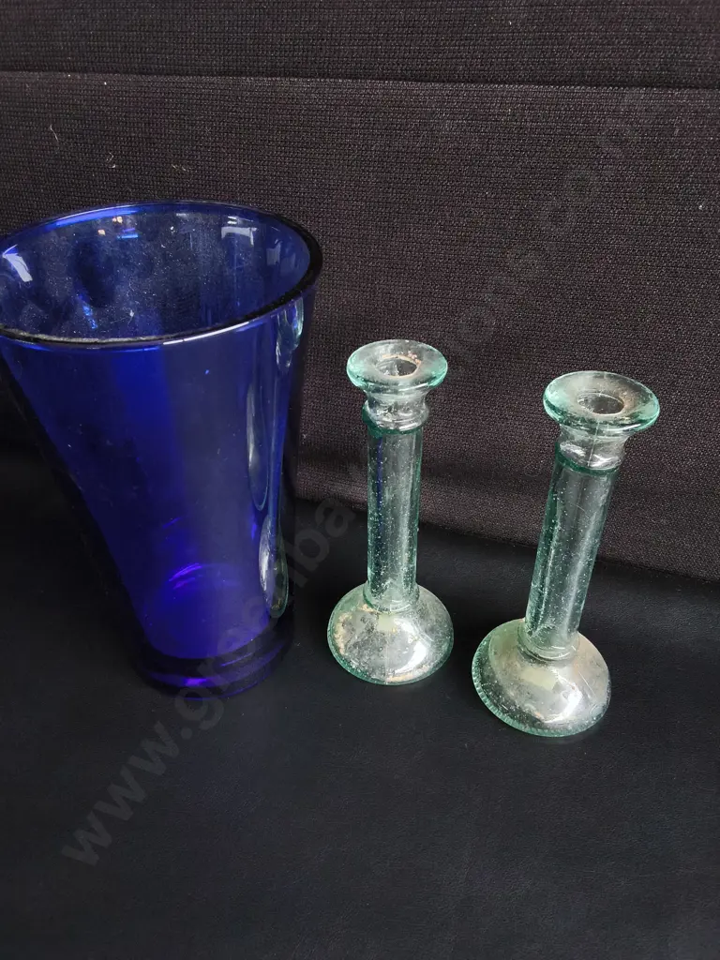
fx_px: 749
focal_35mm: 27
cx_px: 360
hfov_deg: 51.4
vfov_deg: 65.3
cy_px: 480
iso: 200
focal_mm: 2.87
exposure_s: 1/100
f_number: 2
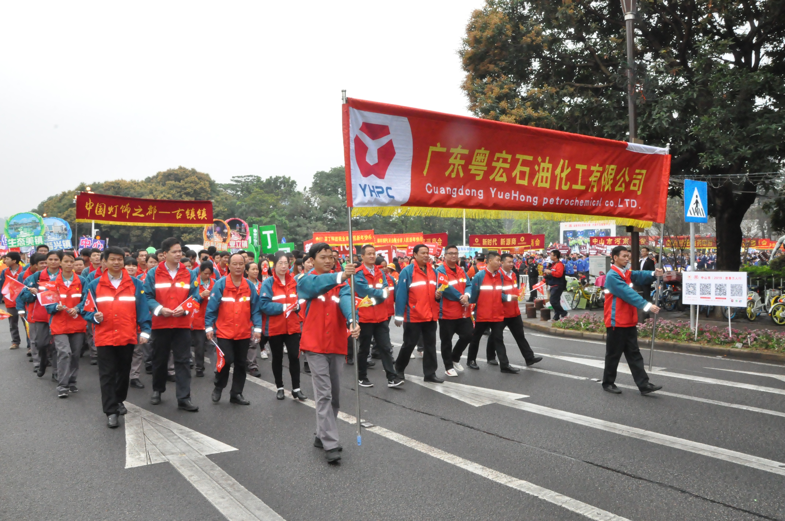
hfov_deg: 67.4
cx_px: 392
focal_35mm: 27
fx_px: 588
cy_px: 260
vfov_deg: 47.8
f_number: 22
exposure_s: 1/200
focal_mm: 18
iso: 3200
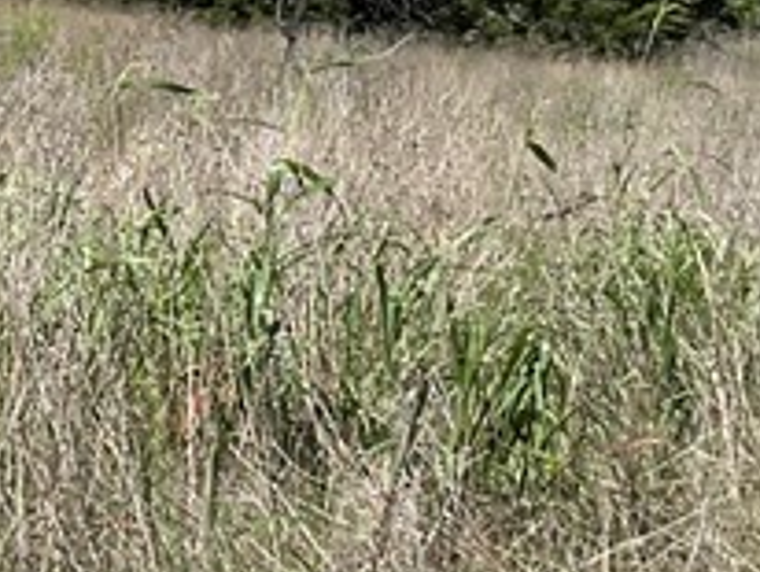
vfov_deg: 10.2
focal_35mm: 144
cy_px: -89
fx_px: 3165
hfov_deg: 12.8
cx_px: -457
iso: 16
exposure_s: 1/1912
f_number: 1.8
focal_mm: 3
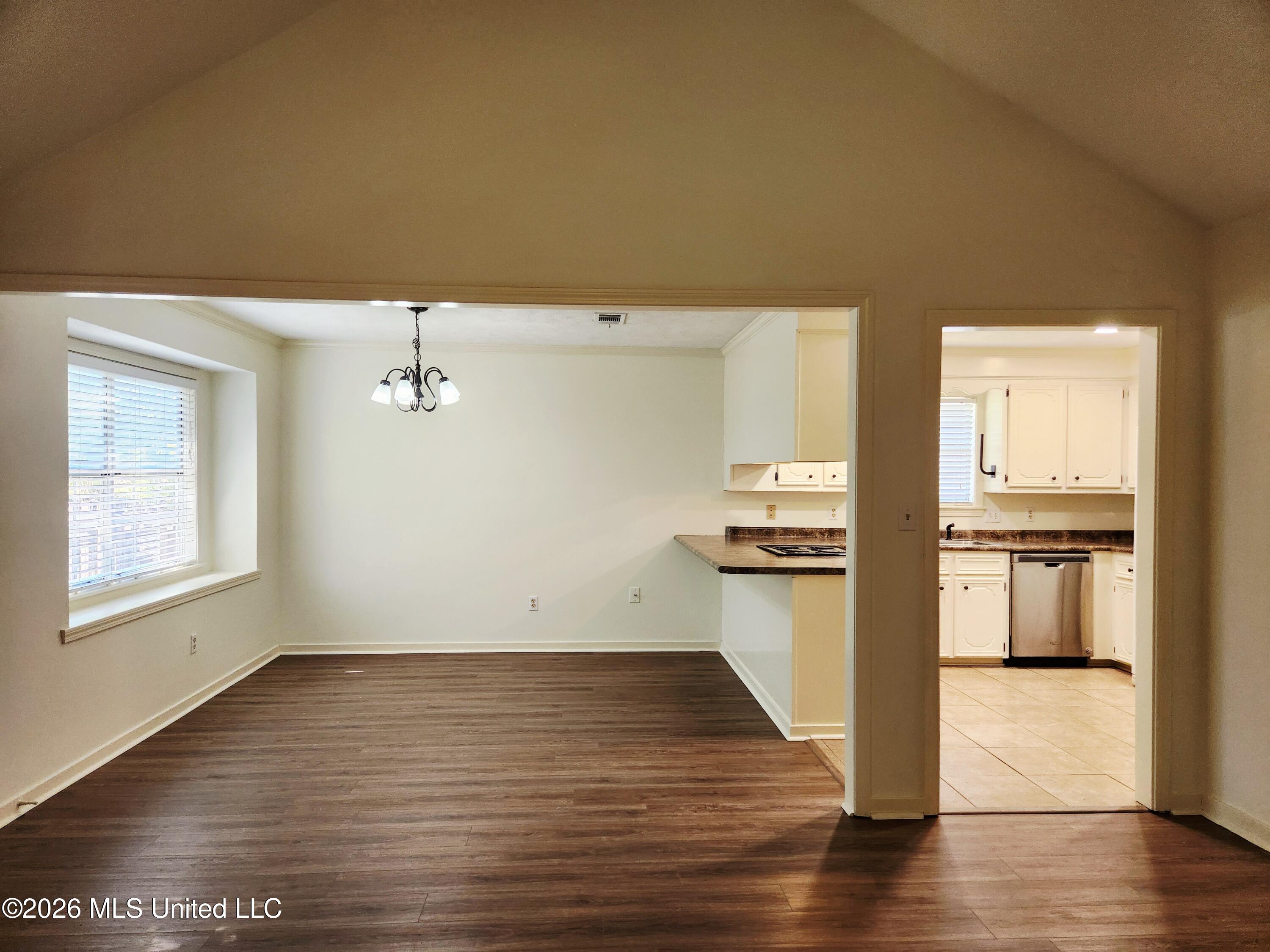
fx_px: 844
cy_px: 476
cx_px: 635
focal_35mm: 23
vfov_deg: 58.9
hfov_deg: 73.9
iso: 200
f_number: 1.8
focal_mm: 5.4
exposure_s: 1/120
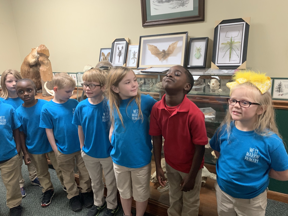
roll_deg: +2.9
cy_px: 108
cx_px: 144
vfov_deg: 53.1
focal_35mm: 26
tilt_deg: -15.3
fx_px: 216
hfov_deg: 67.3
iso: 250
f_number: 1.8
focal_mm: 4.25
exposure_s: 1/60
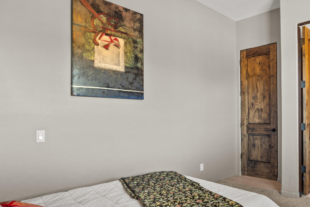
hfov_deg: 65.2
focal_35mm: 26
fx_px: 224
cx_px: 232
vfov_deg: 49.6
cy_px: 106
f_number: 9
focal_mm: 10
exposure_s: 1
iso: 250
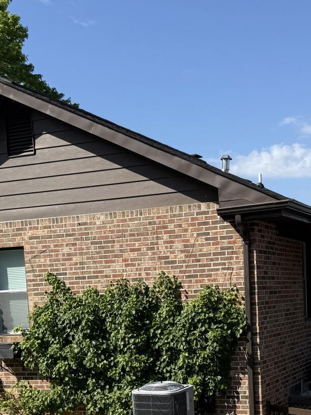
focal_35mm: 59
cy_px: 368
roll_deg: +2.7
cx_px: 206
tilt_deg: -4.6
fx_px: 707
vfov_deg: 31.3
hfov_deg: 24.7
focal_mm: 6.76
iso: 80
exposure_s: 1/3584
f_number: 1.78
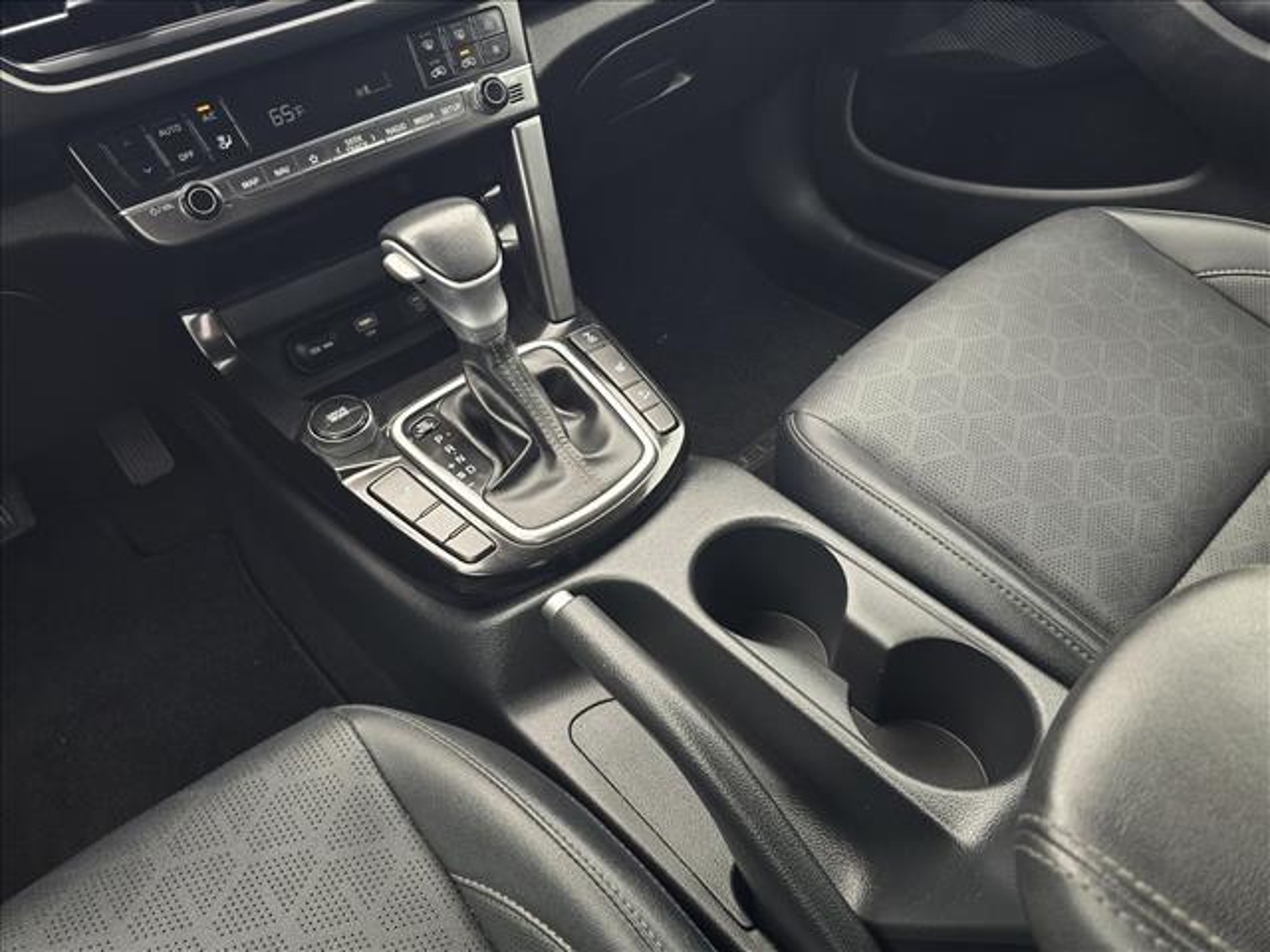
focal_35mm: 23
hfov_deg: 73.9
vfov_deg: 58.9
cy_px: 476
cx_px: 635
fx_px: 844
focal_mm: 6.3
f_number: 1.7
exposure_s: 1/182
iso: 100
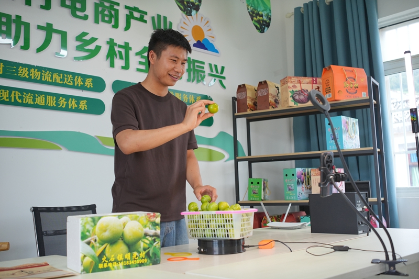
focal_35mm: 40
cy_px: 140
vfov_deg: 33.4
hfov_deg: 48.5
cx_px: 210
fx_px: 465
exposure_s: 1/125
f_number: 4
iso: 1000
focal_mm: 40
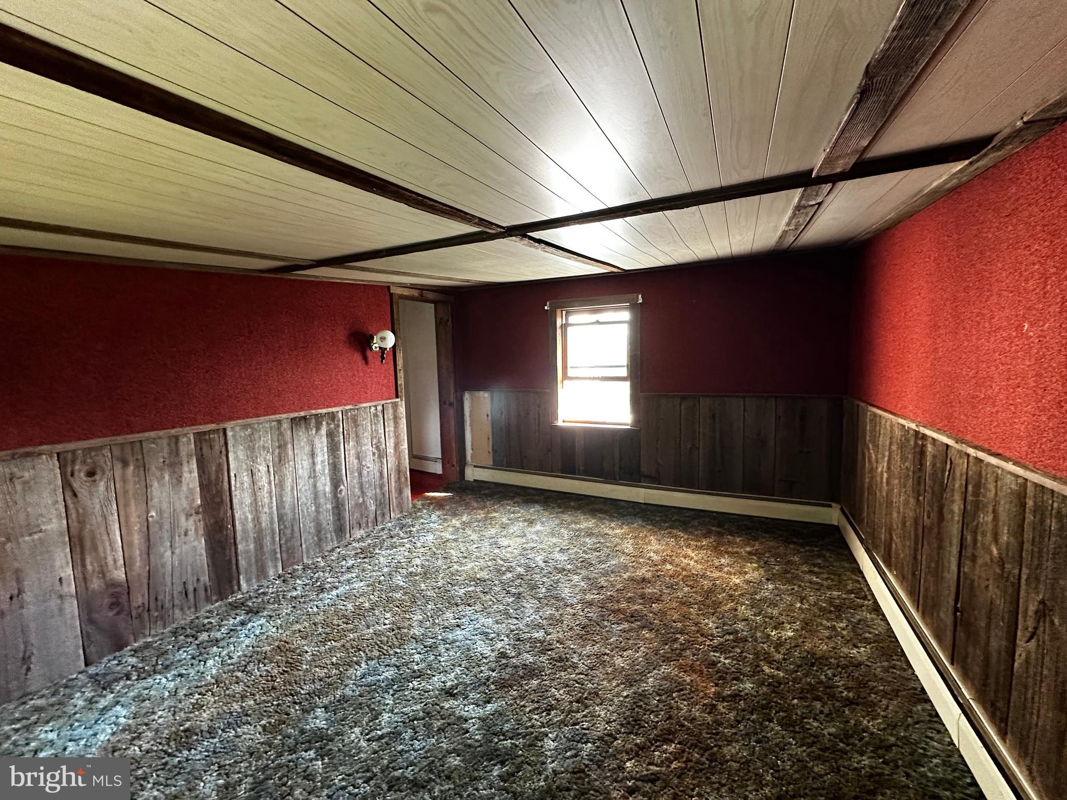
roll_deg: +1.3
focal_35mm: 14
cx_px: 534
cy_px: 400
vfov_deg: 85.7
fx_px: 432
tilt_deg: -5.7
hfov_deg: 102.1
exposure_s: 1/60
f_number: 2.2
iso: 640
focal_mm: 2.22
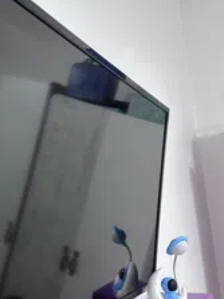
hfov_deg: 32.4
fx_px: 371
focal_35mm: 43
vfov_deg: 43.7
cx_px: 35
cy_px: 176
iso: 250
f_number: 1.78
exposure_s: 1/66
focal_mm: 6.86
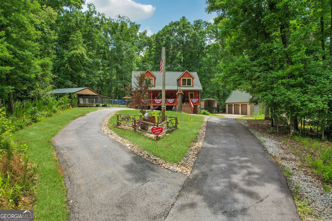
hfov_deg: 78.6
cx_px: 166
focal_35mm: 22
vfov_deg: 57.2
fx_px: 203
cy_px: 110
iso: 100
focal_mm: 8.4
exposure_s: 1/730
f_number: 2.8
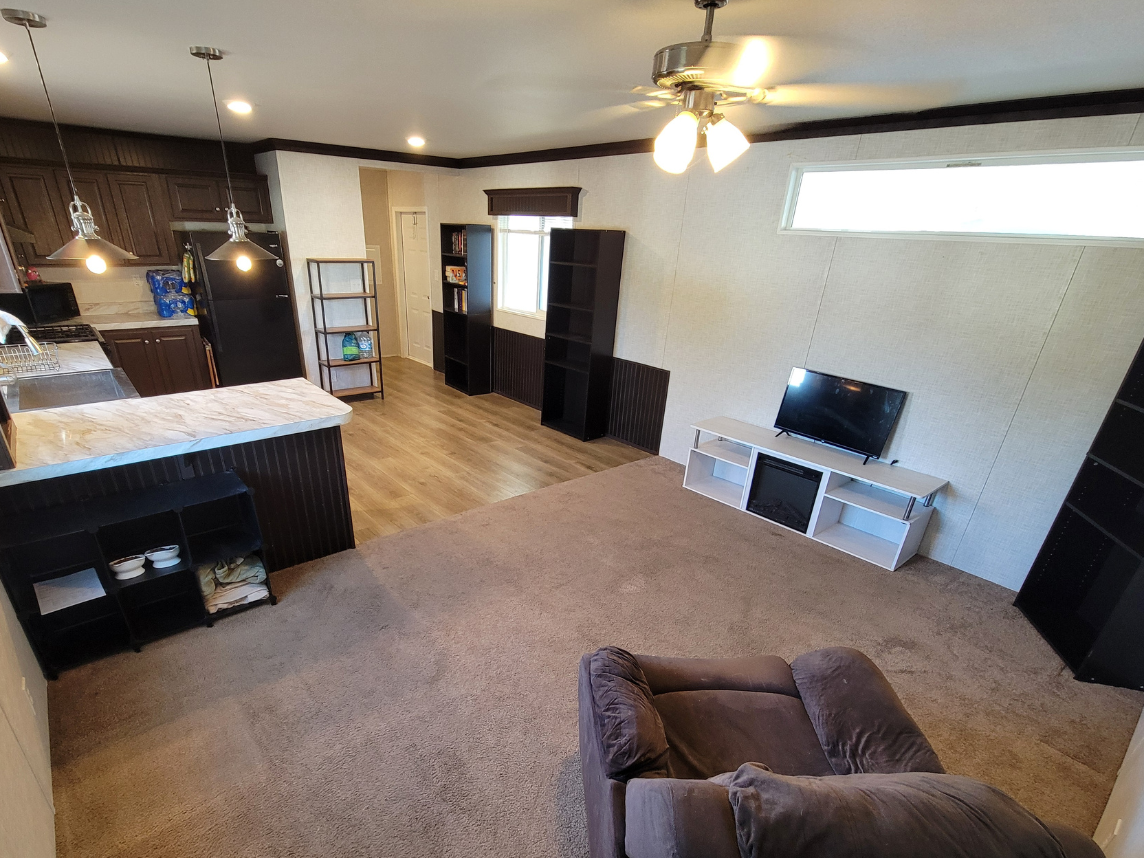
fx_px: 529
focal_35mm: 16
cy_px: 515
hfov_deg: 94.4
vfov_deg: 77.2
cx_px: 543
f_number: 2.2
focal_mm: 2.2
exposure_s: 1/43.4
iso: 320
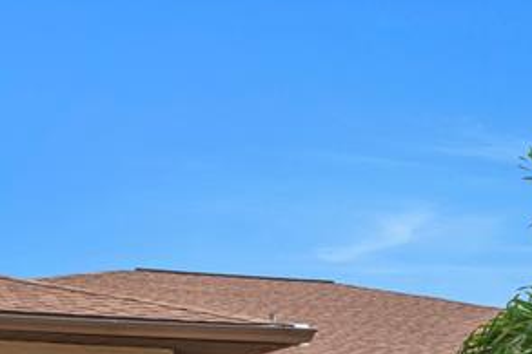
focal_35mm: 105
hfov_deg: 19.4
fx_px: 1551
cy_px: 543
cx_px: 172
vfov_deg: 12.4
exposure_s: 1/320
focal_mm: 20
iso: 100
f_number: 8
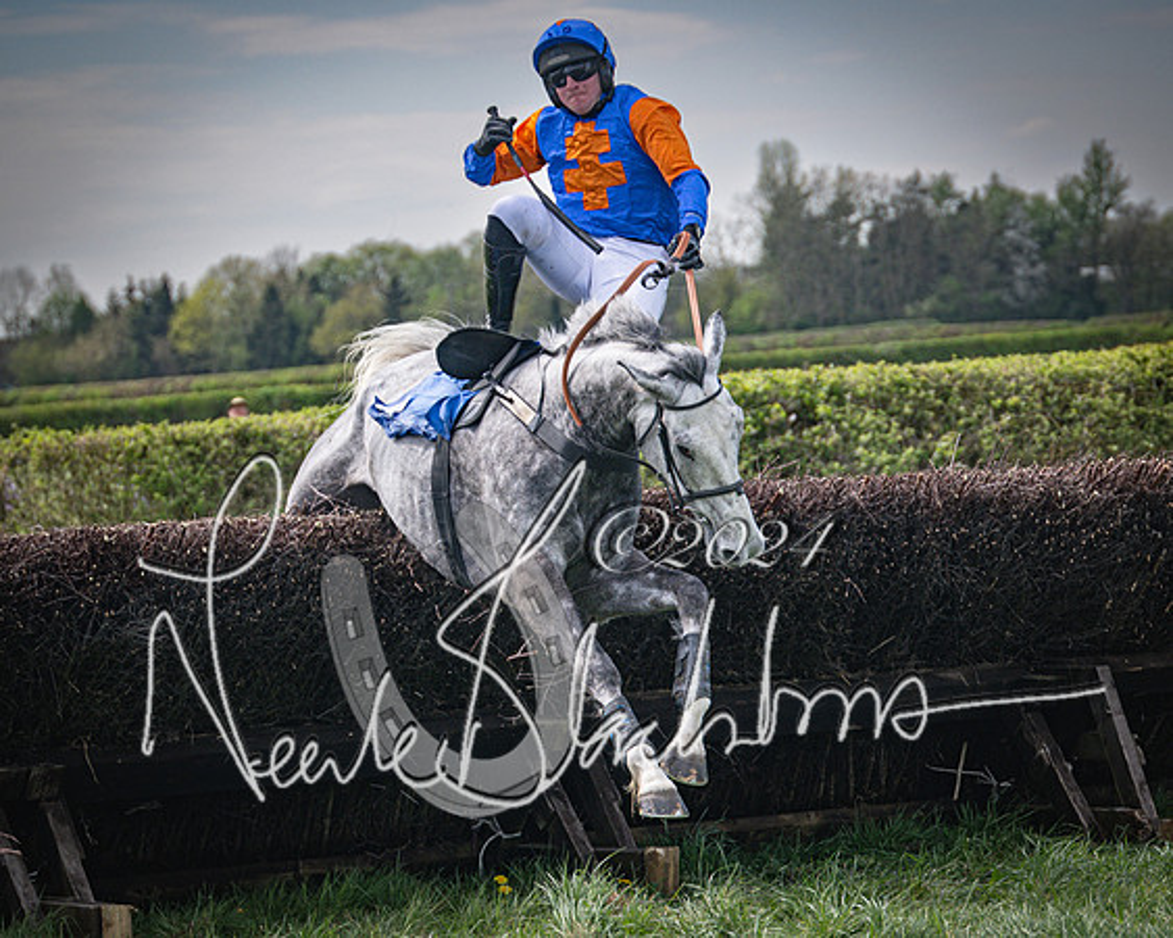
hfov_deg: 10.9
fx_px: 6173
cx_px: 534
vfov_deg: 8.7
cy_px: 504
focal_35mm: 178
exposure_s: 1/2000
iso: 200
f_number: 4
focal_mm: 98
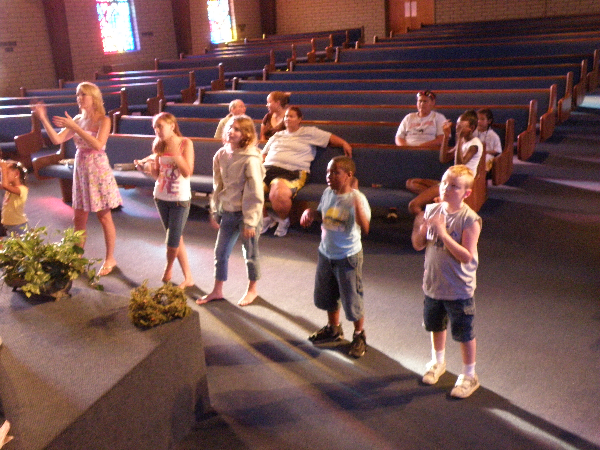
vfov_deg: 35.1
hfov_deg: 45.8
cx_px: 300
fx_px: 711
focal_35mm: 41
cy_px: 225
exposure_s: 1/8
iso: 400
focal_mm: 7.32
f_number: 3.3
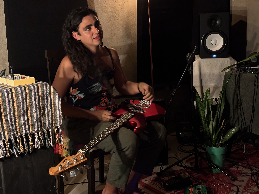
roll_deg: +1.7
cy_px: 97
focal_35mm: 52
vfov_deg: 28.0
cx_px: 130
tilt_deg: -12.7
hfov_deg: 36.8
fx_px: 389
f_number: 1.6
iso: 320
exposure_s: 1/20
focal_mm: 5.96
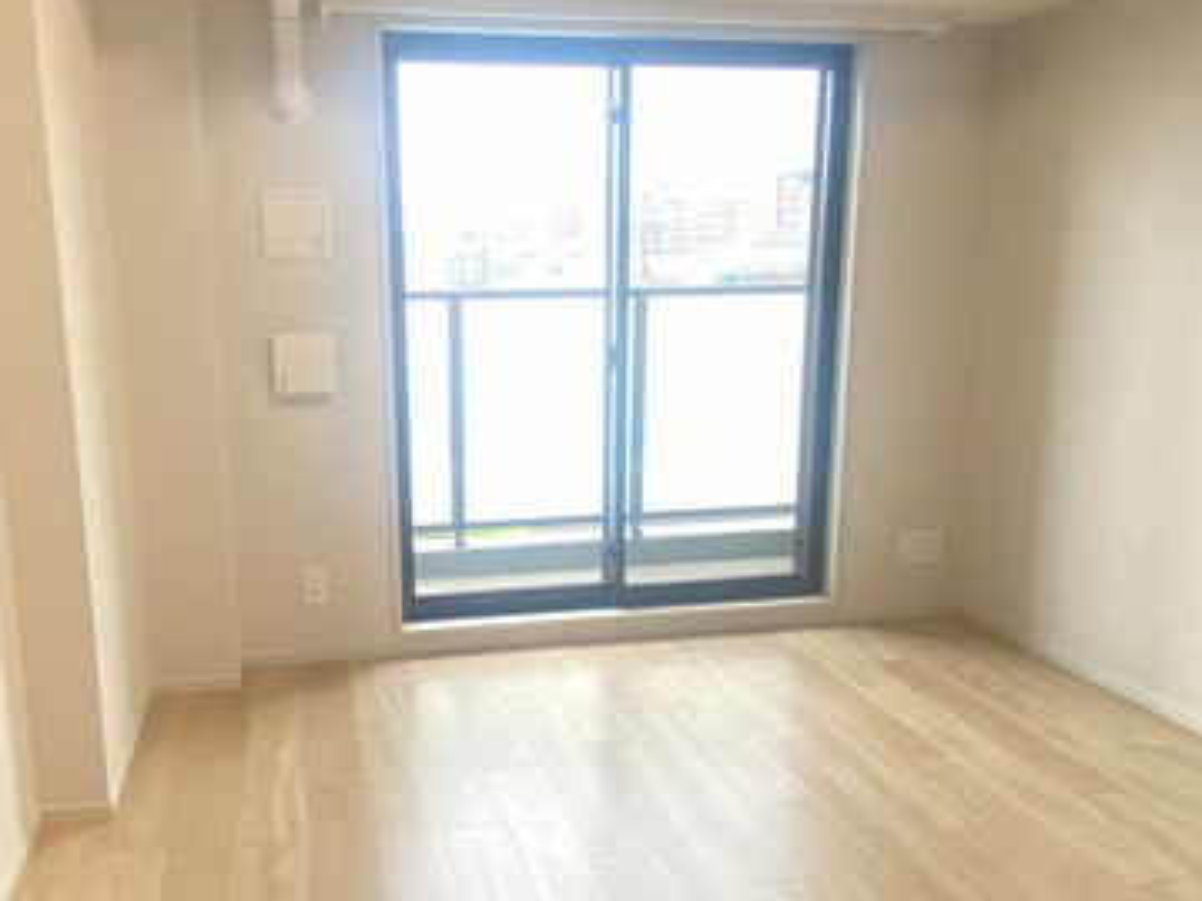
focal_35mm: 29
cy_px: 512
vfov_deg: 48.1
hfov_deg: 61.4
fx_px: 1007
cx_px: 509
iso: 125
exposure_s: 1/50
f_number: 2.4
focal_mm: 1.54
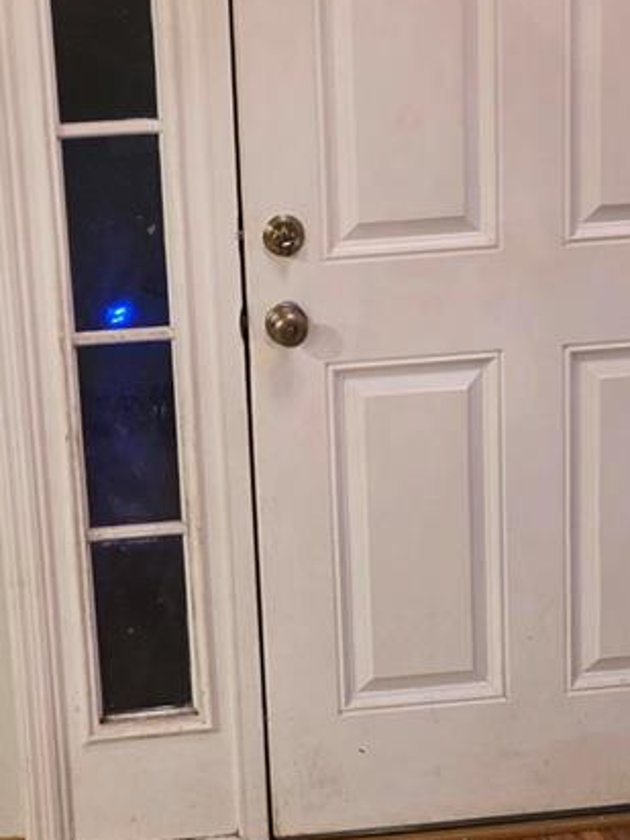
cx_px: 216
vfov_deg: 28.9
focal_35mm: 67
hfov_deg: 21.9
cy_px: 349
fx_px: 1626
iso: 1250
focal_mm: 6.3
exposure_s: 1/120
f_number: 1.7
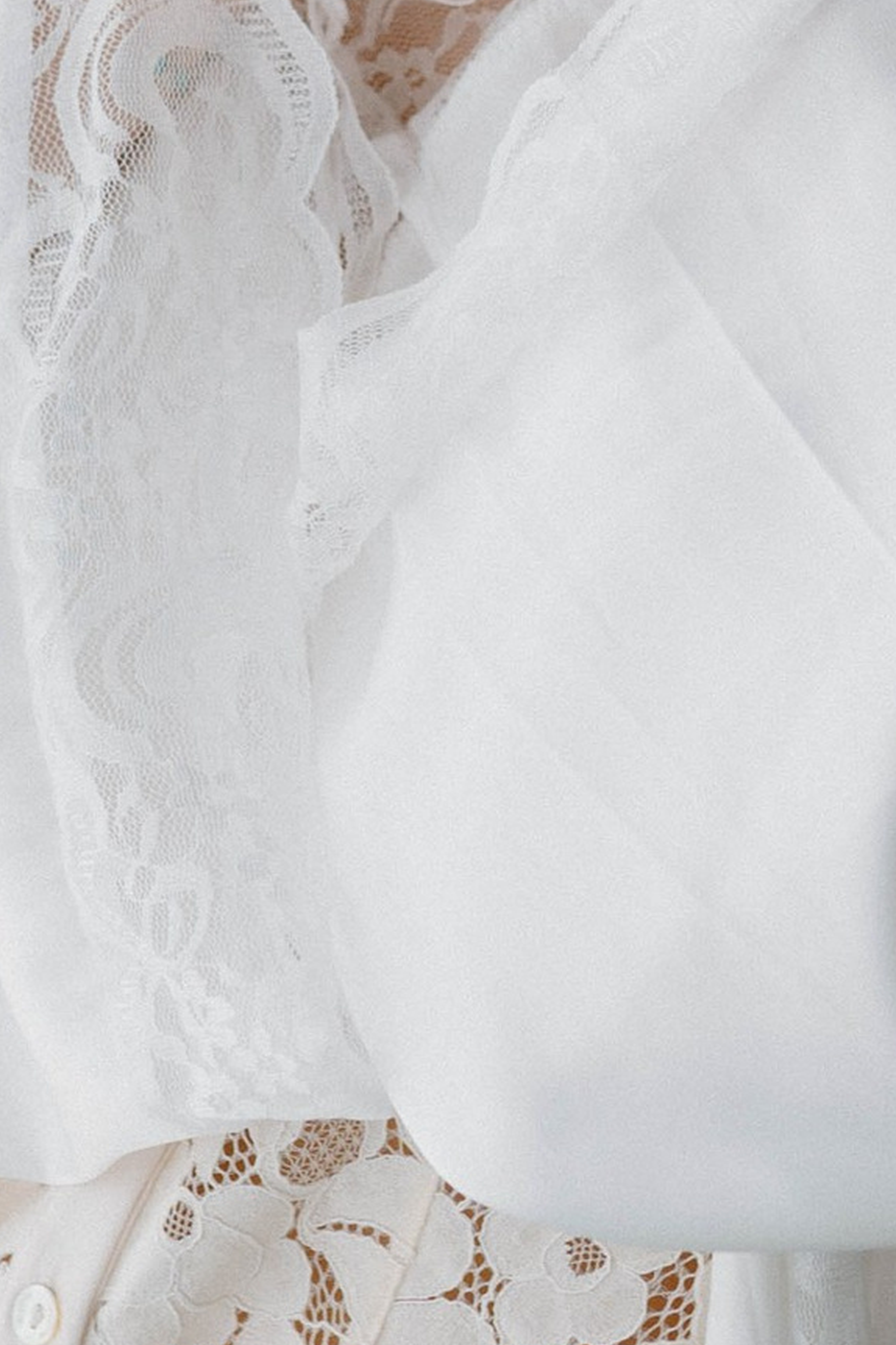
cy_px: 145
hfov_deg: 8.8
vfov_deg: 13.1
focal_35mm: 156
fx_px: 5828
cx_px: 621
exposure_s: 1/200
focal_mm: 35
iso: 200
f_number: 3.2
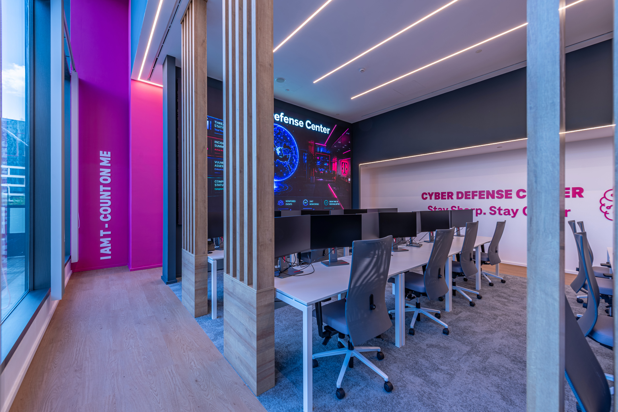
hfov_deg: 104.2
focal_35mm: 14
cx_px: 309
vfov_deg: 81.2
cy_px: 206
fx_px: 240
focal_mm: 14
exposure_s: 1/8
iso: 100
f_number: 9
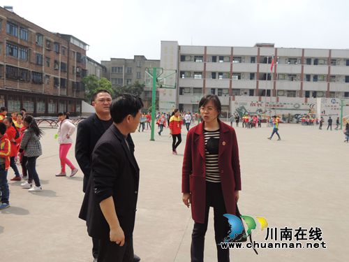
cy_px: 131
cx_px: 174
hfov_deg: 52.6
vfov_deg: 40.7
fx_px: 353
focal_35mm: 35
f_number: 3.3
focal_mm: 6.2
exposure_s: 1/800
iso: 100
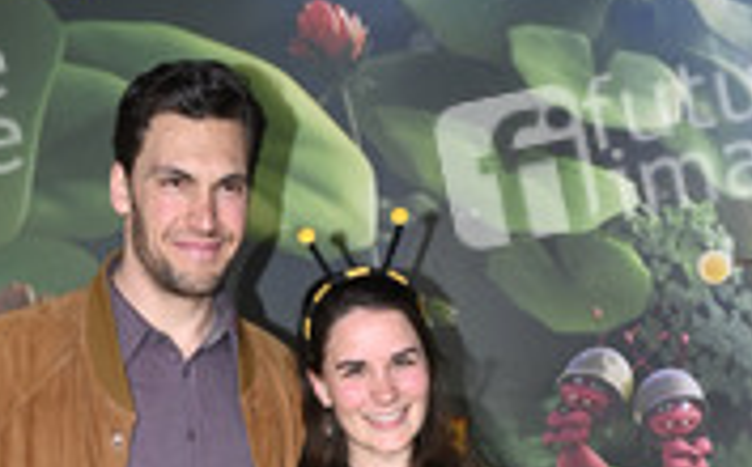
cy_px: 785
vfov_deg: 11.6
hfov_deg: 19.6
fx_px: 2169
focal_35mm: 106
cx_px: 268
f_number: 6.3
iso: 800
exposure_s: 1/125
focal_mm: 46
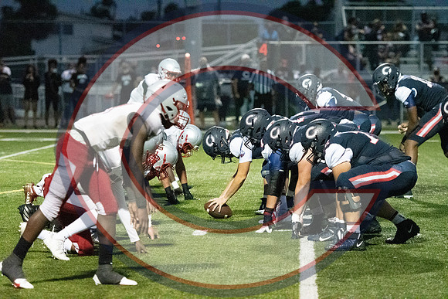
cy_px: 150
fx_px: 2240
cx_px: 224
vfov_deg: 7.6
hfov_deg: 11.4
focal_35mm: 180
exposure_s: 1/3200
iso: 36000
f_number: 2.8
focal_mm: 120
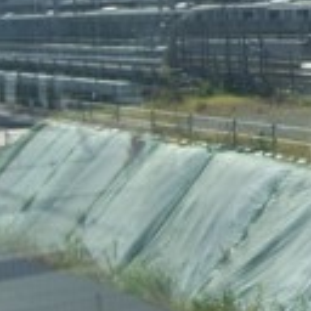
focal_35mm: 118
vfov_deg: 14.6
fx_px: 1199
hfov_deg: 14.2
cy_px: 32
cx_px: 406
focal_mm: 7.9
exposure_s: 1/500
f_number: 4
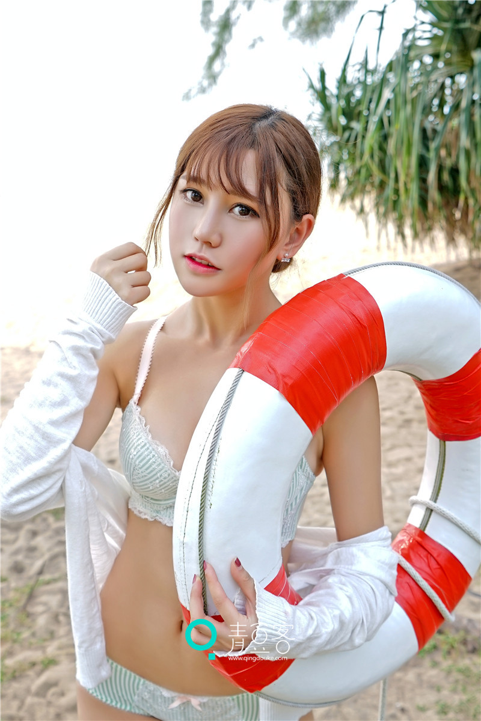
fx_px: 902
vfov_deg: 43.6
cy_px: 360
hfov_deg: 29.9
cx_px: 240
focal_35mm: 45
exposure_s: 1/90
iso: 50
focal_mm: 30
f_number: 4
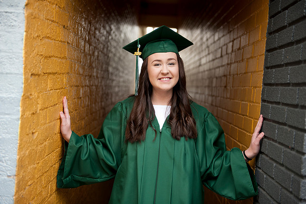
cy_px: 102
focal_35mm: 55
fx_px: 467
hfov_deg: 36.3
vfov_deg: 24.6
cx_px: 153
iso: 160
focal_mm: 55
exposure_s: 1/60
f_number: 2.8
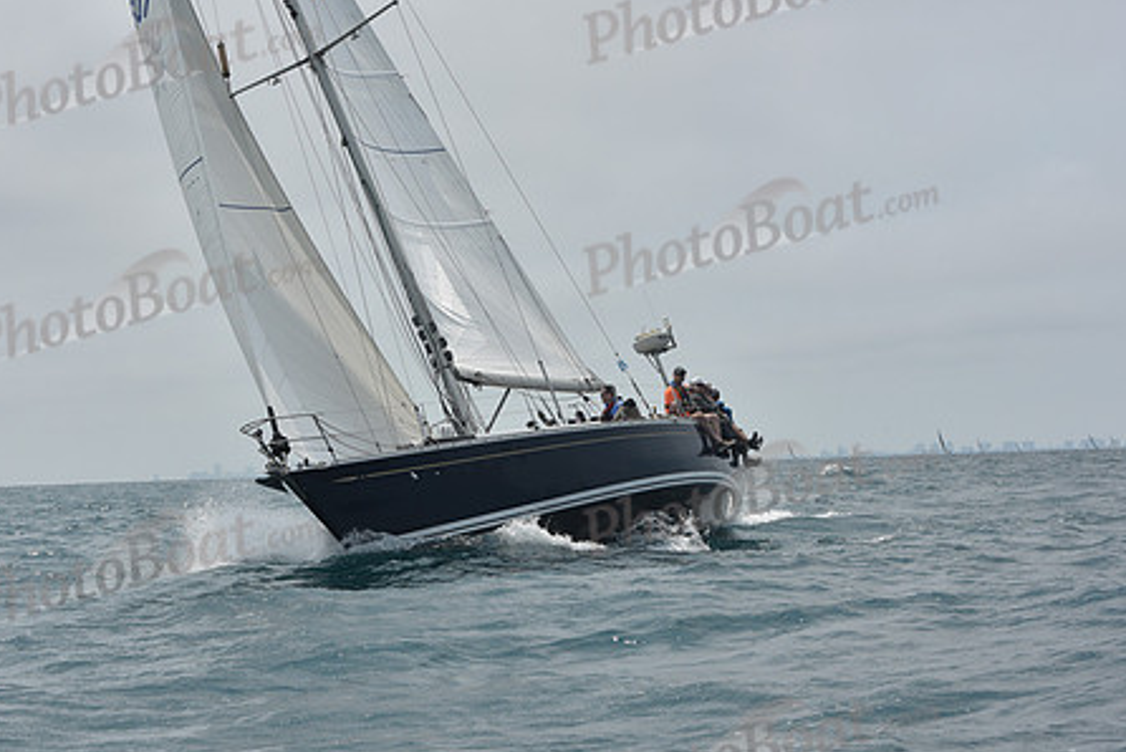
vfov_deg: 15.0
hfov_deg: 22.3
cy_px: 397
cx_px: 454
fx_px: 2848
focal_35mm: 91
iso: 250
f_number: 13
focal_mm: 70
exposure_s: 1/800
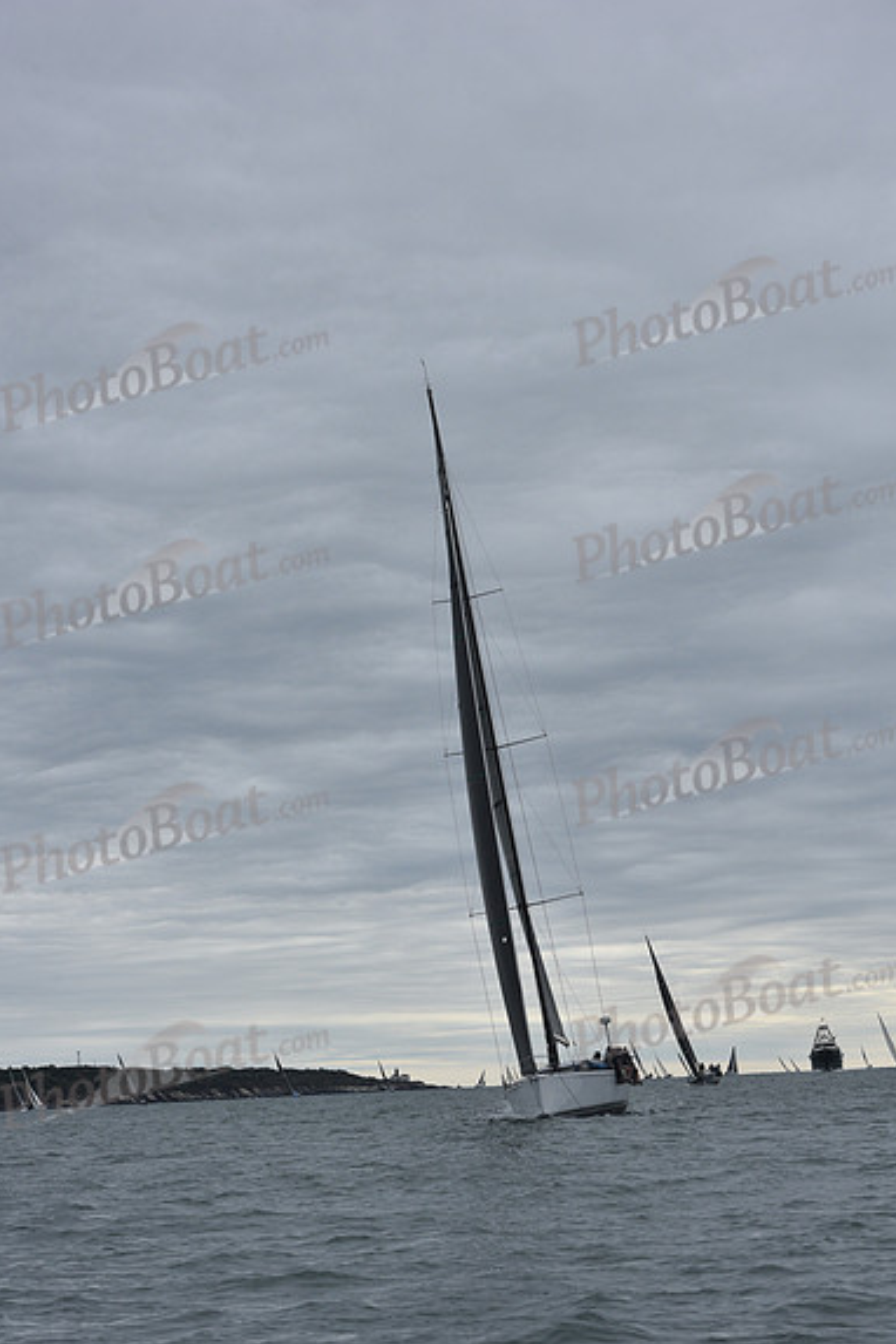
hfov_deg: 16.5
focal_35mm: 83
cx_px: 452
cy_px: 678
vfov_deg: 24.5
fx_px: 3098
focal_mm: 82
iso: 400
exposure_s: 1/1000
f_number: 9
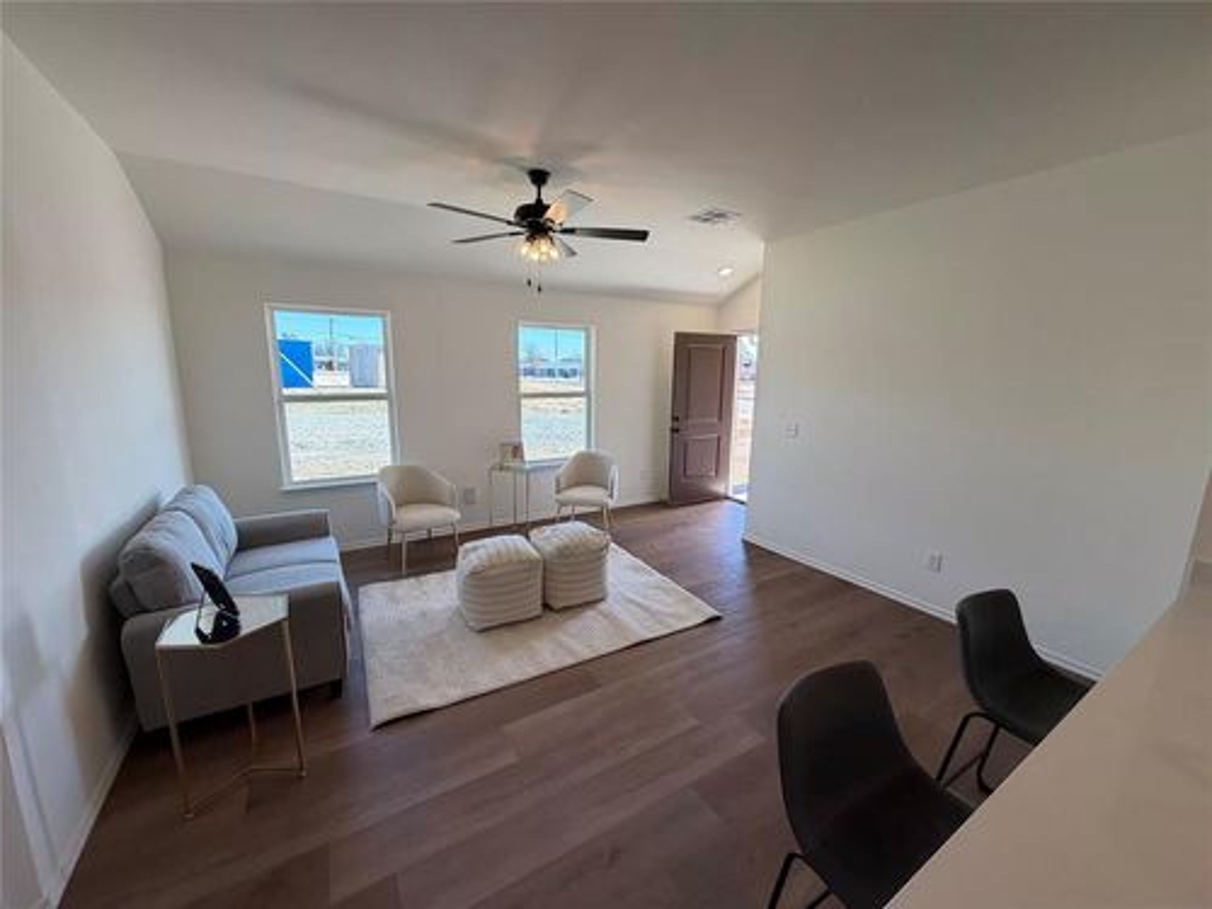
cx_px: 606
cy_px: 454
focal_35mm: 14
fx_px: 490
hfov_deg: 102.1
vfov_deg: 85.7
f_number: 2.2
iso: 125
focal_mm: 2.22
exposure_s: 1/120
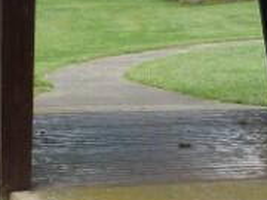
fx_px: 1450
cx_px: 214
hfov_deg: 10.5
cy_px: 9
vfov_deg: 7.9
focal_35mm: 188
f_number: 3
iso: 80
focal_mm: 5.9
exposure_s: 1/80
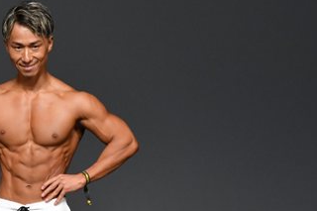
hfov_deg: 2.3
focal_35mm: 907
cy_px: 207
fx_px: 7982
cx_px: 29
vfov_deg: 1.5
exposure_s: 1/400
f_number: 5.6
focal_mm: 250
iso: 2000
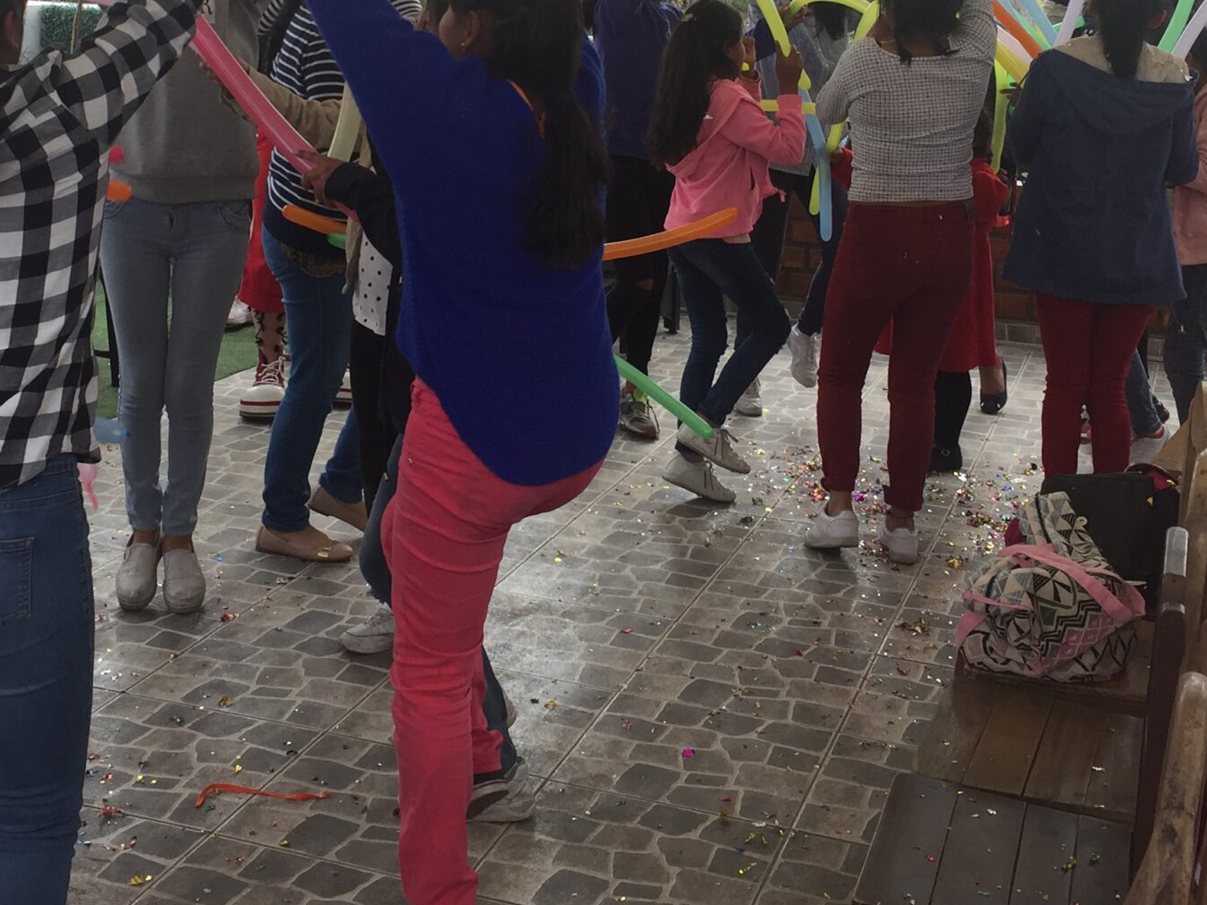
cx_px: 480
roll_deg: -2.8
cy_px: 154
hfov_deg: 34.8
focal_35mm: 55
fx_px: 1917
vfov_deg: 26.0
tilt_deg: -6.4
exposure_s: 1/501
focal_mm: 4.15
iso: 32
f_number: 2.2
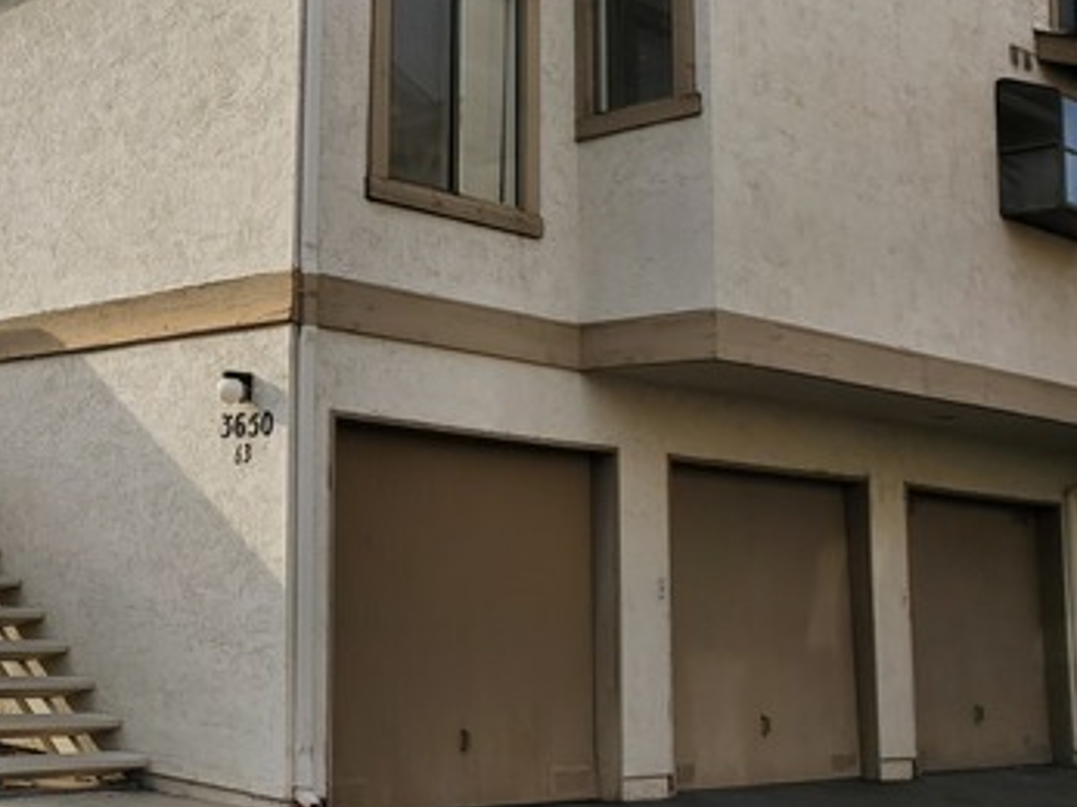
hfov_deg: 35.8
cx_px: 101
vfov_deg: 29.0
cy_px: 335
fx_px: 1555
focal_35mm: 50
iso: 50
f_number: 2.4
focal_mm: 4.3
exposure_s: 1/1383
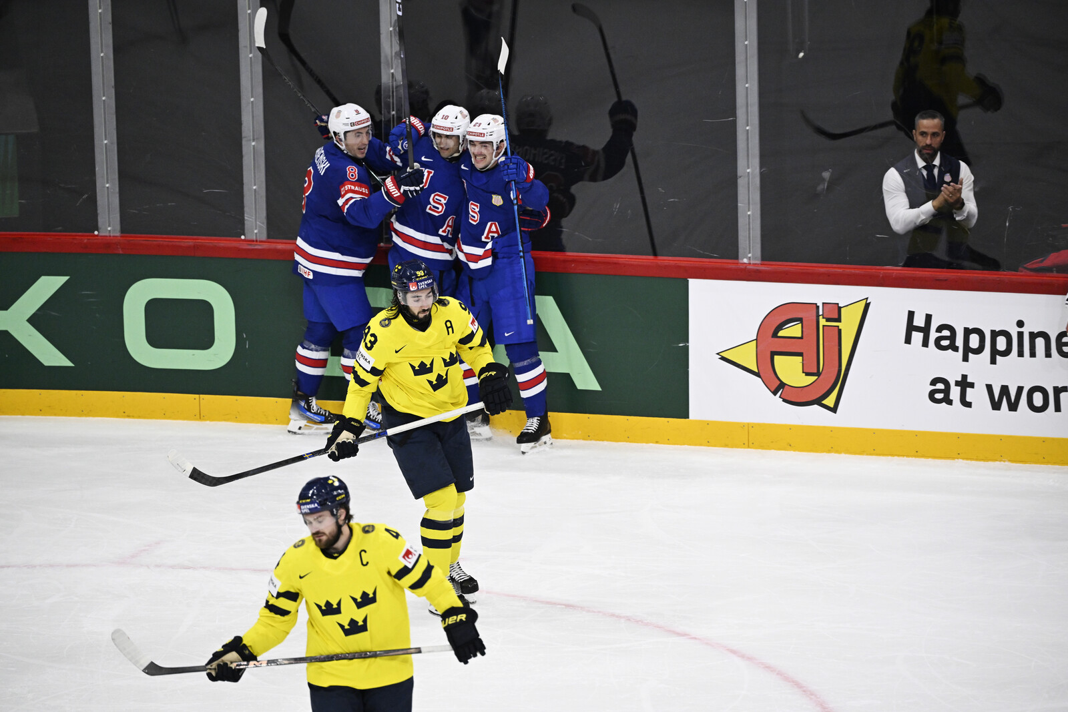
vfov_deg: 4.6
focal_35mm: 300
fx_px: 8900
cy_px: 356
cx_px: 534
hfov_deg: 6.9
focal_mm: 300
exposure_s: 1/1250
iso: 3200
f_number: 4
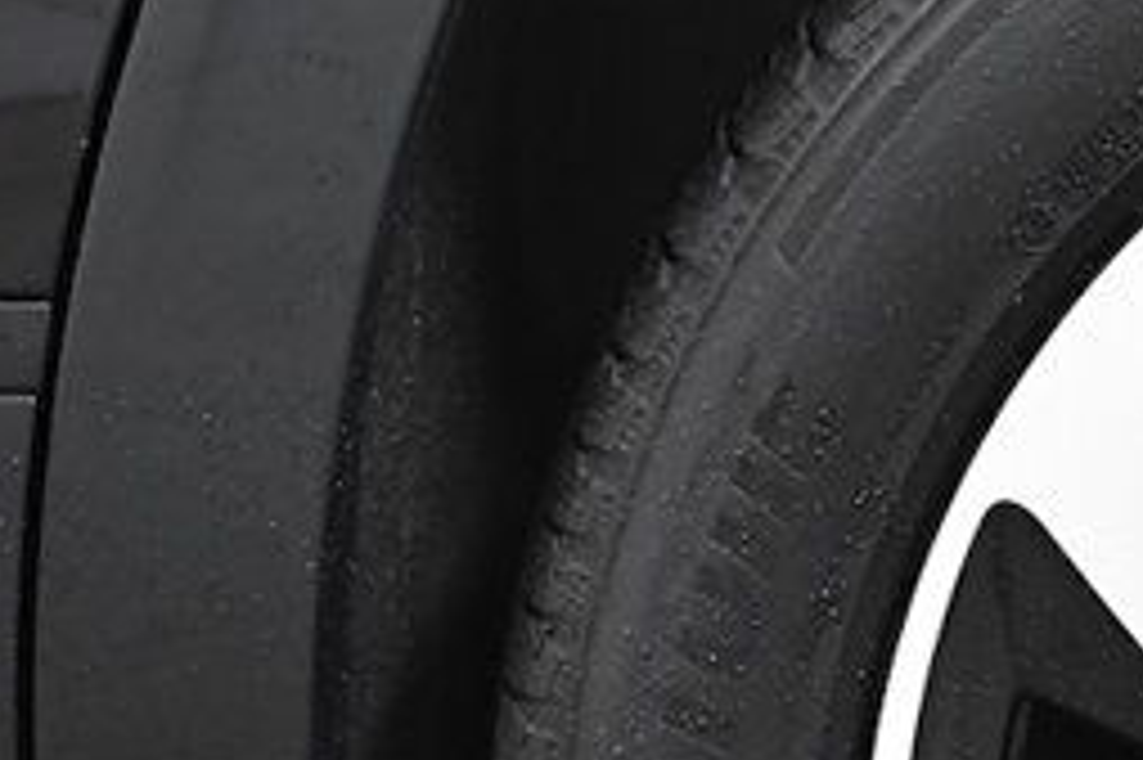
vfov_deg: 6.5
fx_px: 6663
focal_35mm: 210
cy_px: 762
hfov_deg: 9.5
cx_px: 1818
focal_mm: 35
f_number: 4.5
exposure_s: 1/200
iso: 2500
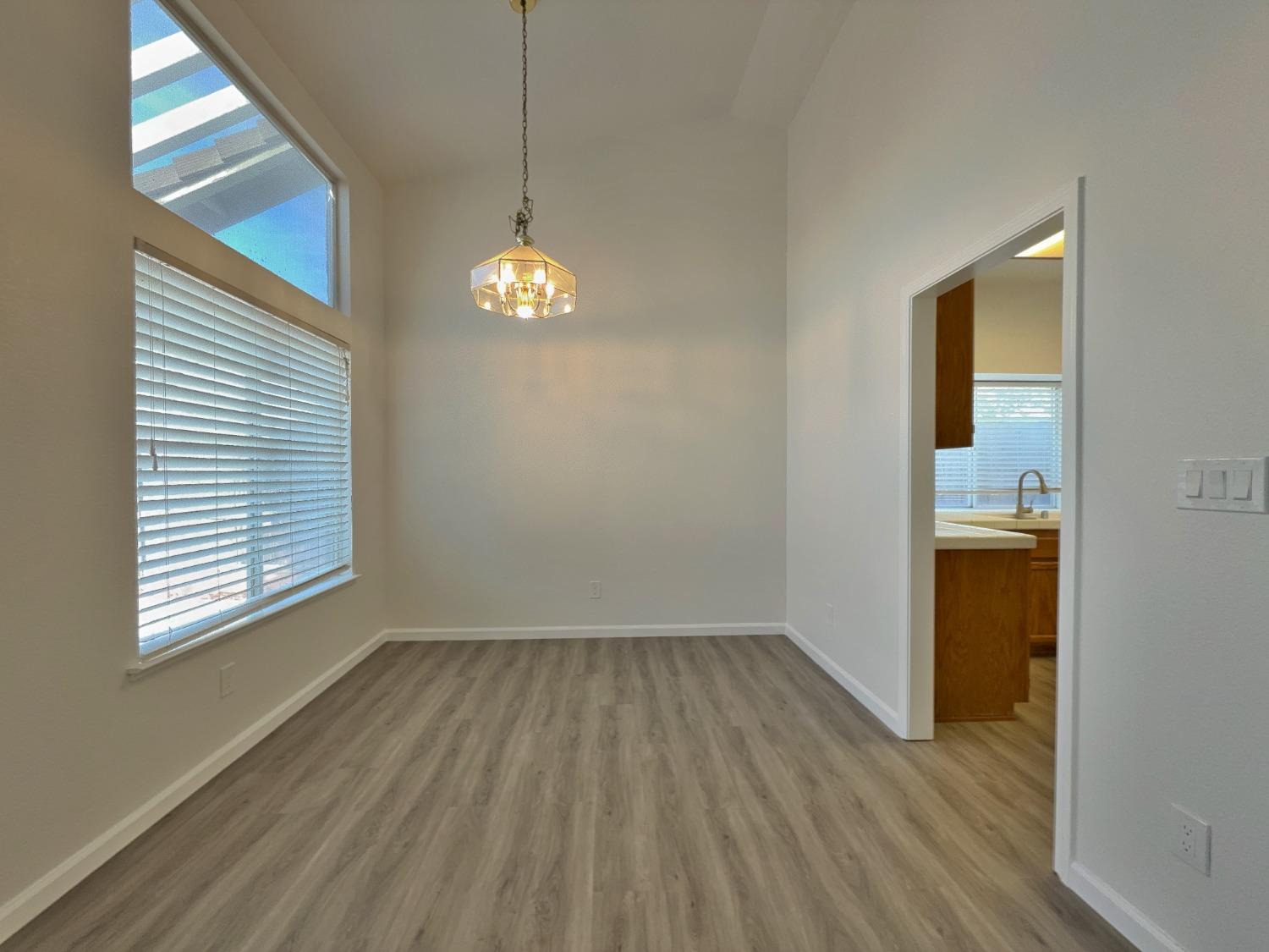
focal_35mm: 14
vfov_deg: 85.7
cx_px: 634
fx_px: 513
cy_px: 476
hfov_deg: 102.1
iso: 64
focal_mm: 2.22
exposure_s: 1/60
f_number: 2.2
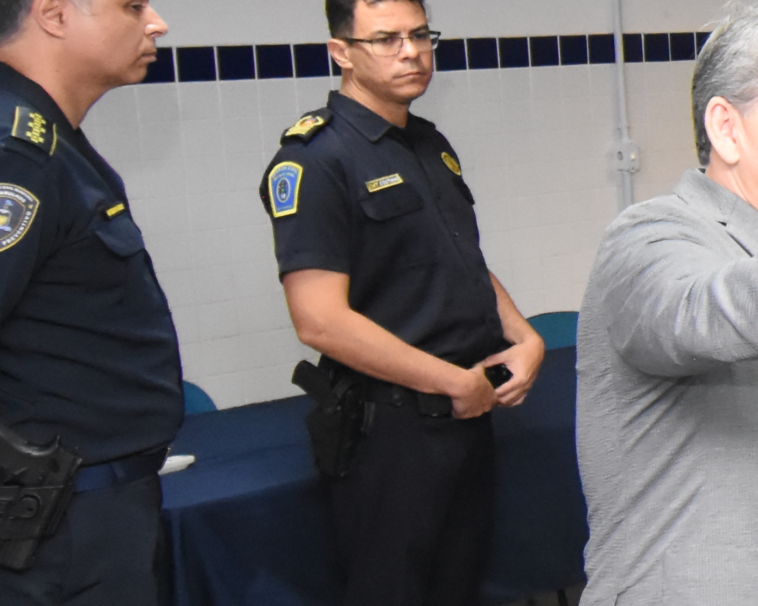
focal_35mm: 78
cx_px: 1413
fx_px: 1750
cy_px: 245
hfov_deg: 18.4
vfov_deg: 19.6
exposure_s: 1/60
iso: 3200
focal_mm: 13
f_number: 5.6
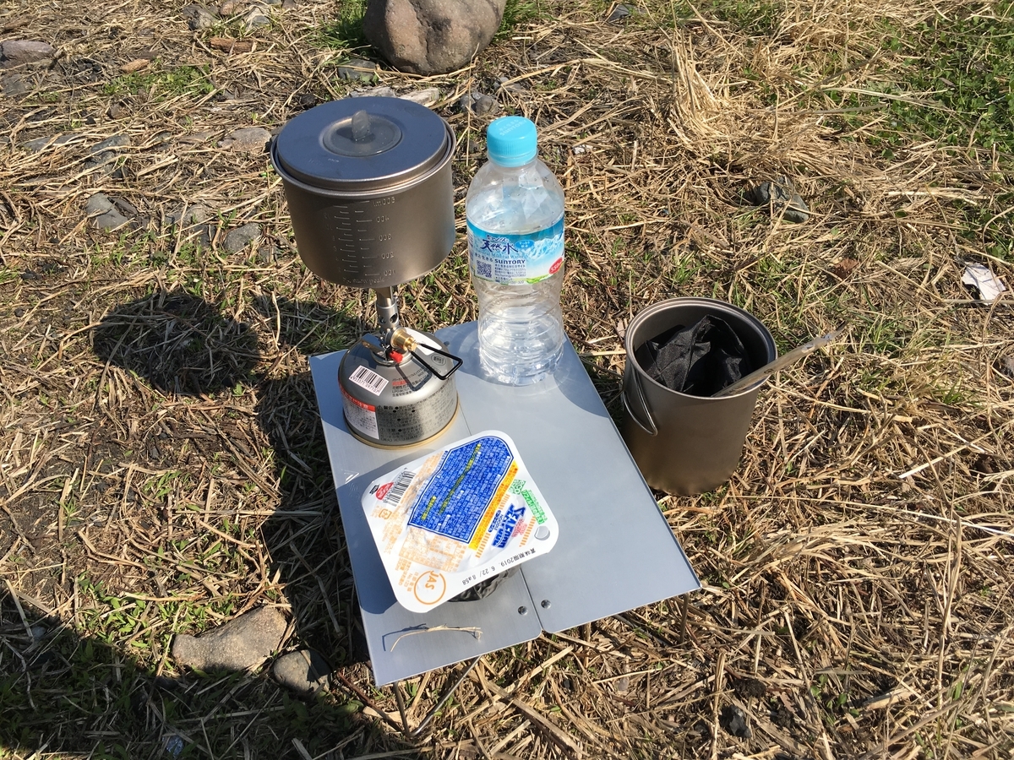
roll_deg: +2.6
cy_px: 380
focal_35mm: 29
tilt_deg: -44.9
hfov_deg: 61.7
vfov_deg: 48.2
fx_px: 849
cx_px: 507
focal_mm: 4.15
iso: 25
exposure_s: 1/2024
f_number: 2.2
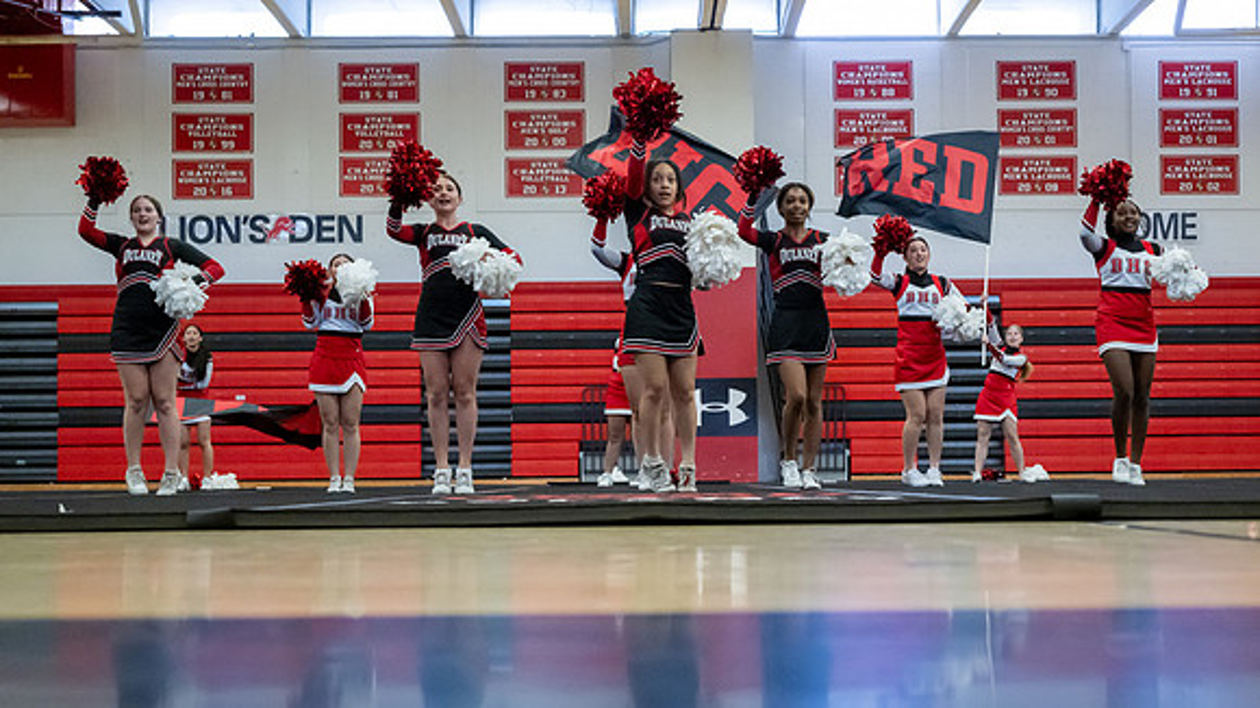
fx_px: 1614
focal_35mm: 48
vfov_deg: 24.7
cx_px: 681
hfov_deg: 42.6
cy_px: 436
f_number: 2.8
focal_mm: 33.5
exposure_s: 1/800
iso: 6400
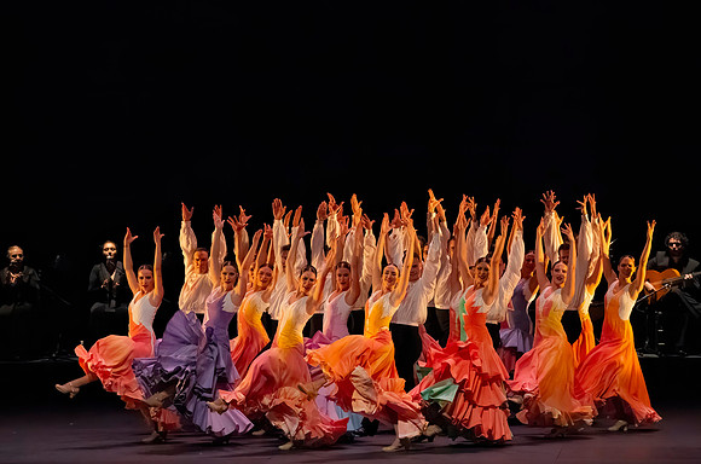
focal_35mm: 205
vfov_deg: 6.7
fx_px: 3982
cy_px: 247
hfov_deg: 10.1
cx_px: 375
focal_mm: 190
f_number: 6.3
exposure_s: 1/400
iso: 20000
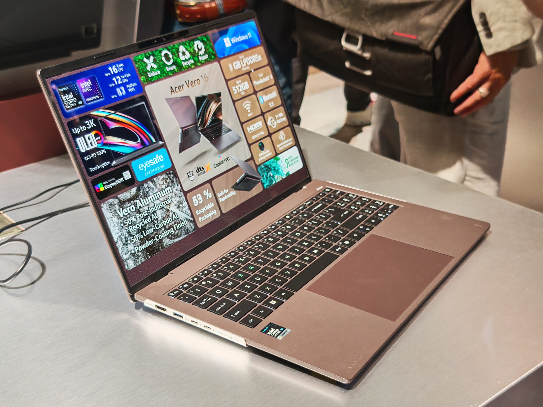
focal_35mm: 48
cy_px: 204
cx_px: 272
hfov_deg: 39.7
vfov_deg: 30.3
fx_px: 753
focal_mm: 6.83
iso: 125
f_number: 1.4
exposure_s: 1/100
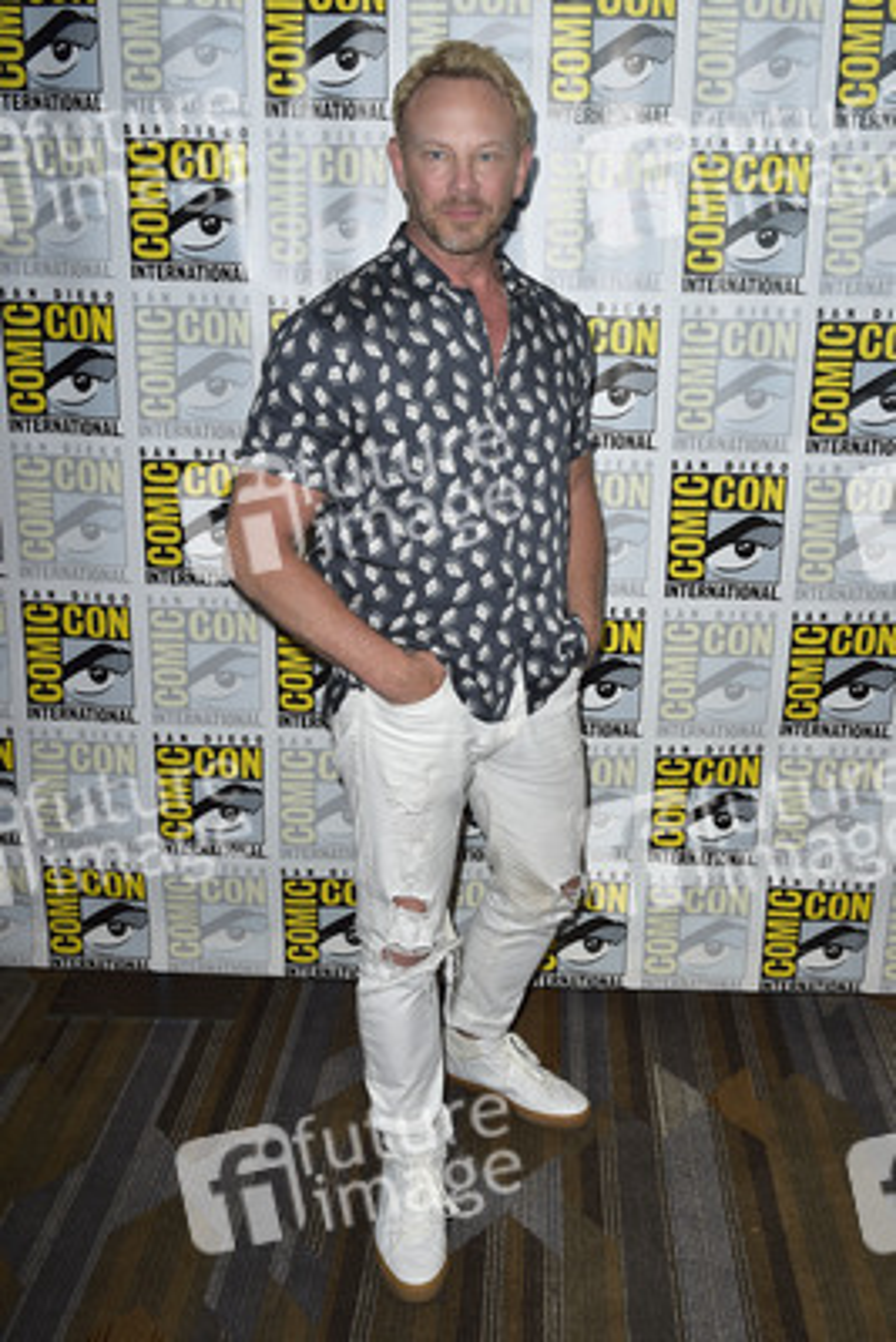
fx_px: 1268
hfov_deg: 38.9
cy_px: 671
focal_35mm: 34
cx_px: 448
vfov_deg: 55.8
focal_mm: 34
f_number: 6.3
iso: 250
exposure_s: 1/250
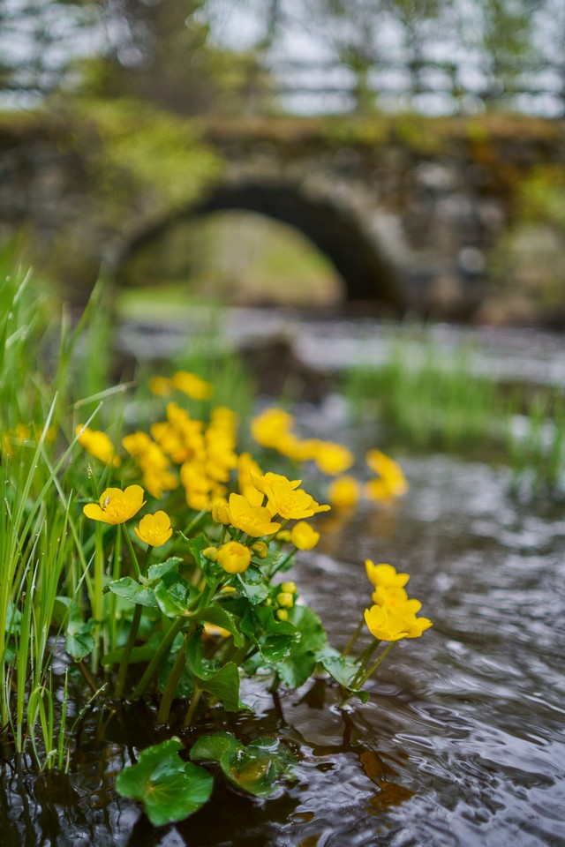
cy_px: 424
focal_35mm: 35
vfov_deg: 54.4
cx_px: 282
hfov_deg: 37.9
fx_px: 824
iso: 100
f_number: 1.8
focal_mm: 35
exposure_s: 1/1250
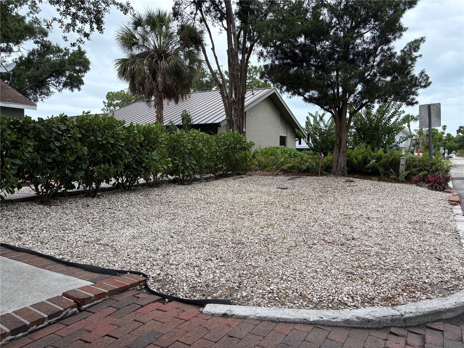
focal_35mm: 26
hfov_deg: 67.3
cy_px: 174
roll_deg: +0.2
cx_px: 232
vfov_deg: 53.1
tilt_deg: -3.3
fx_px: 349
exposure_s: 1/1751
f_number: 1.6
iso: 64
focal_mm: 5.96
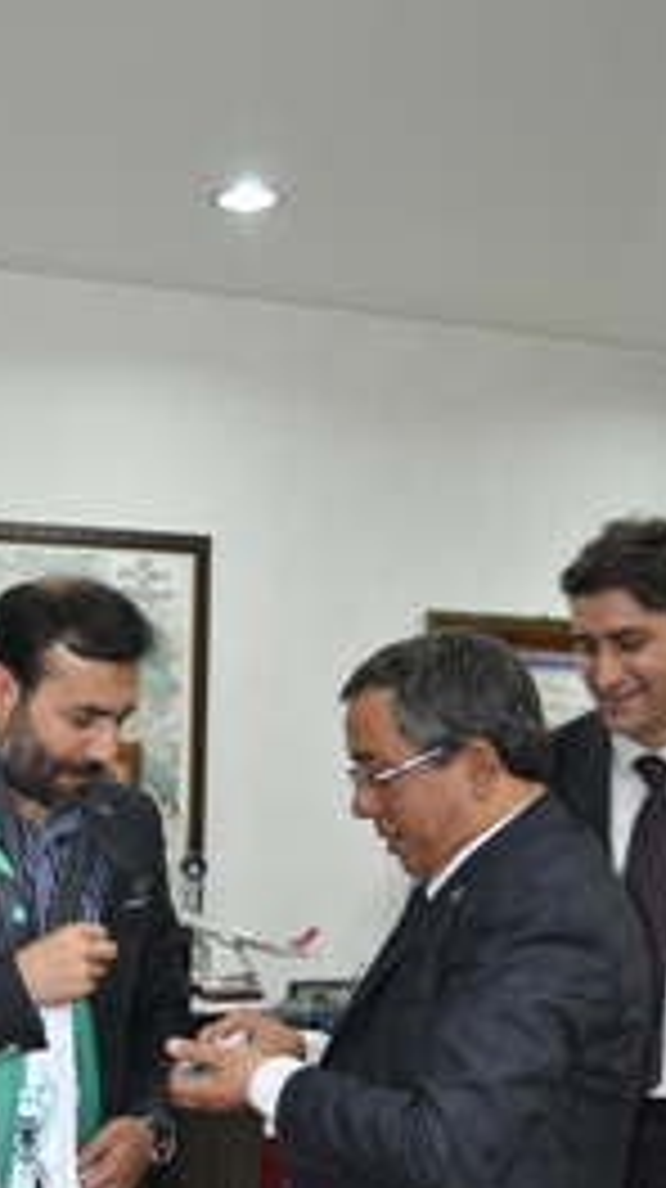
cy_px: 891
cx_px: 68
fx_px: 1511
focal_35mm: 48
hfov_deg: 24.2
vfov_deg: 41.7
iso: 800
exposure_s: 1/60
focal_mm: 18
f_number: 3.5
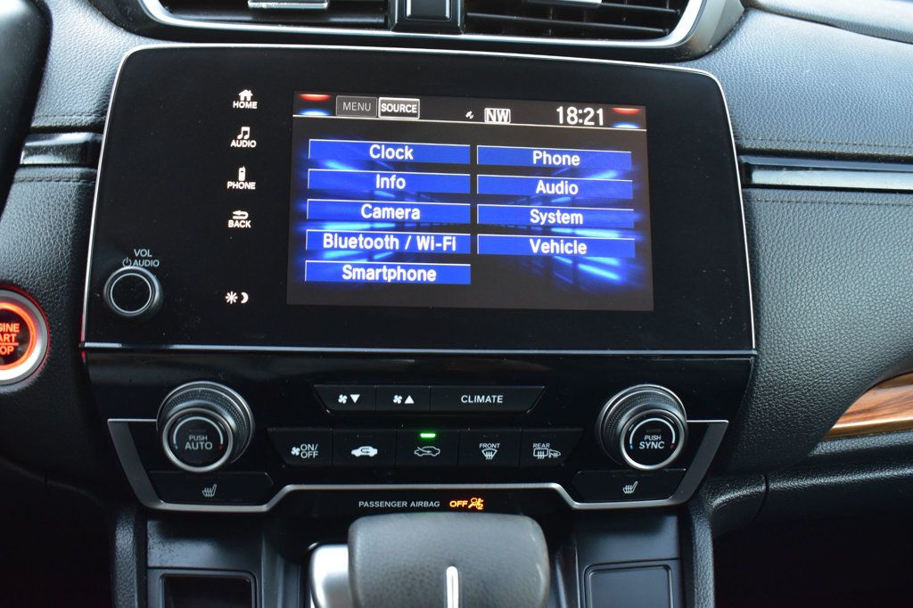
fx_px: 913
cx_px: 456
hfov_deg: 53.1
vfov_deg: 36.8
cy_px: 304
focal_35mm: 36
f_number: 6.3
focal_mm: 24
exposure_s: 1/15
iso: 1000
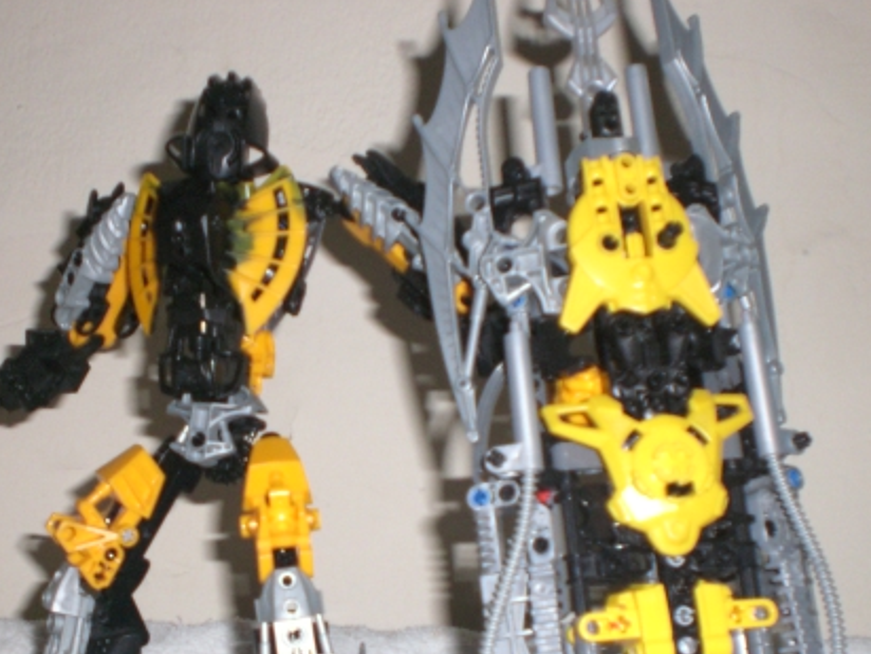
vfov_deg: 24.7
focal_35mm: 59
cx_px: 385
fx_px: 1485
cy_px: 453
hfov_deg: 32.7
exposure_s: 1/60
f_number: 3.1
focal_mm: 6.3
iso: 200
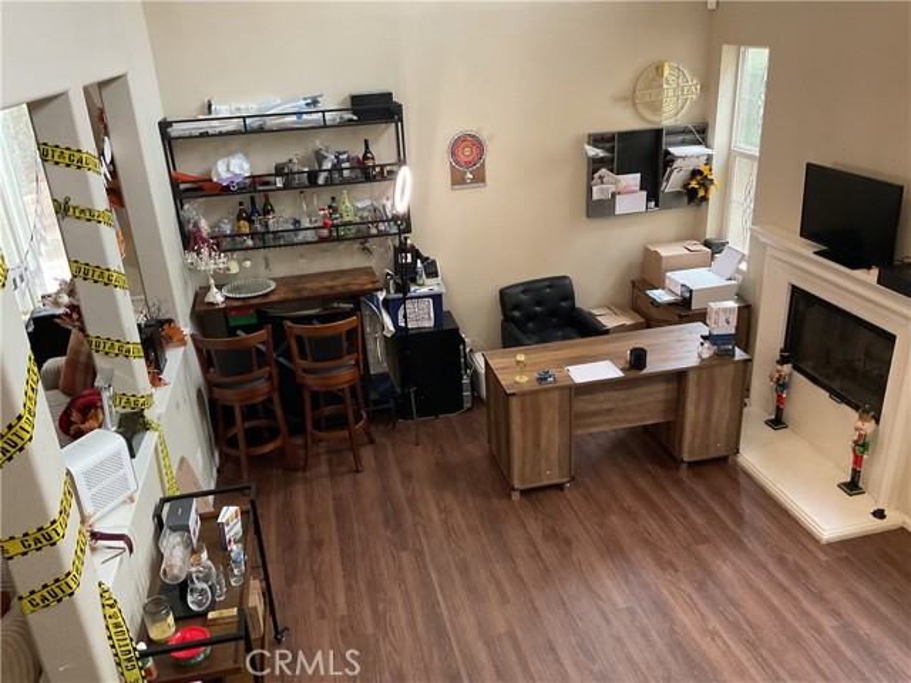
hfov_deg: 61.7
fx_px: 763
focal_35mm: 29
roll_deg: +3.9
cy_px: 342
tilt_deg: -23.3
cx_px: 456
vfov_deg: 48.2
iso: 250
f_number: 1.8
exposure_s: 1/60
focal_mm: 3
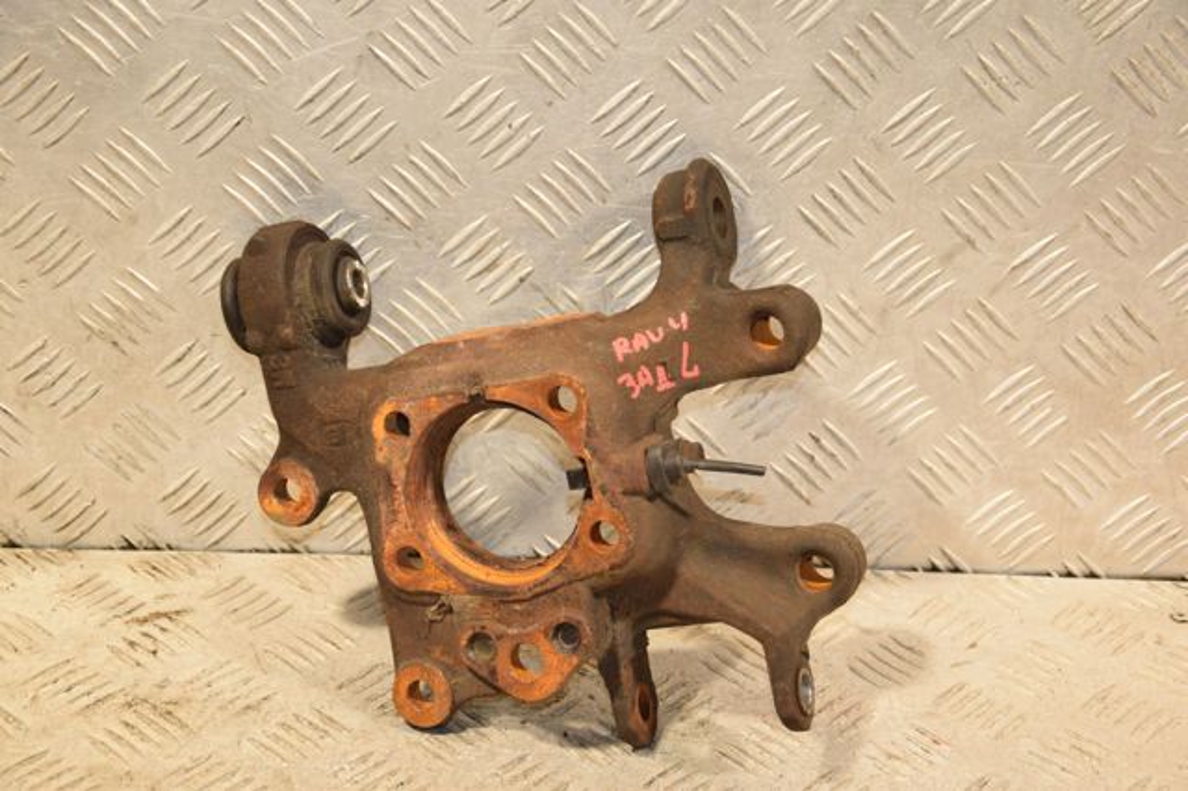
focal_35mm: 75
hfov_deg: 27.0
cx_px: 594
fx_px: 2474
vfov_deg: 18.2
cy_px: 396
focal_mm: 50
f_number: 5
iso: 800
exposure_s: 1/200
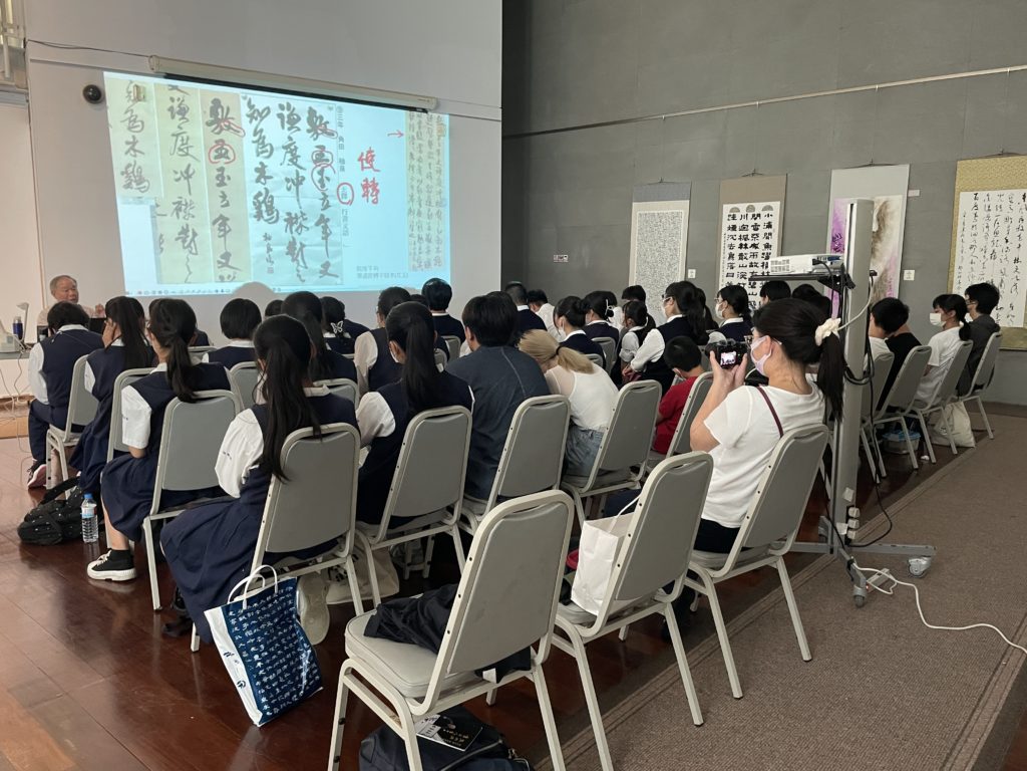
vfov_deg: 53.1
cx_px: 514
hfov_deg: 67.3
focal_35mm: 26
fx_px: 771
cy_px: 386
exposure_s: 1/40
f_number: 1.6
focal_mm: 4.2
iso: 400
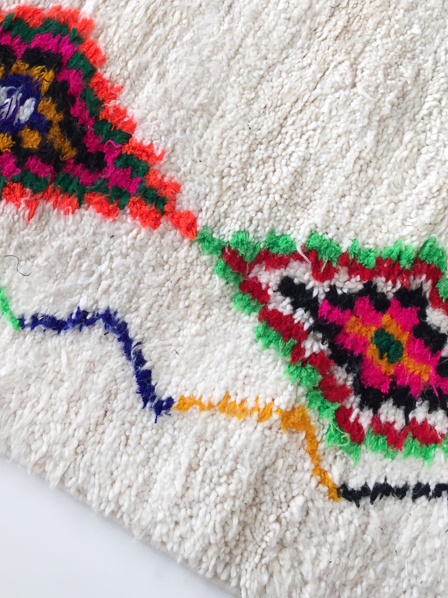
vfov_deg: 38.5
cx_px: 216
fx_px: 828
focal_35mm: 48
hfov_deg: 30.3
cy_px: 142
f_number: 2.2
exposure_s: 1/120
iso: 50
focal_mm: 4.15
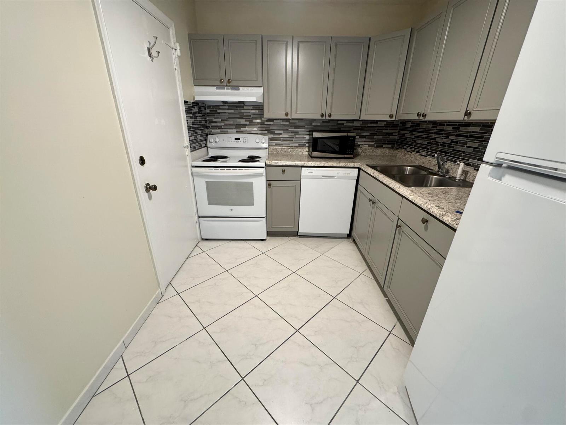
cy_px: 212
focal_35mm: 14
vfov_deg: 85.7
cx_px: 283
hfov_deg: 102.1
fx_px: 229
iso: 250
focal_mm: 2.22
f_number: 2.2
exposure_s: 1/60
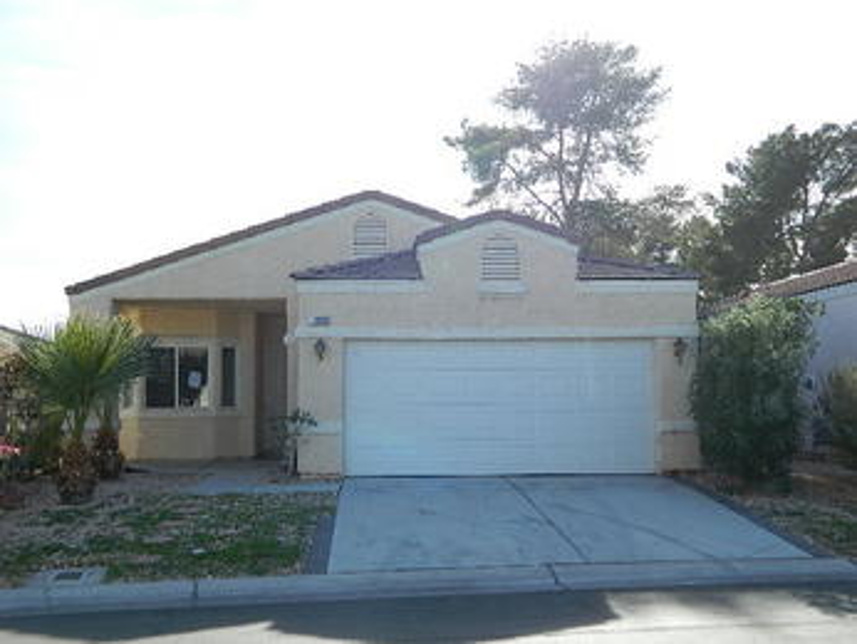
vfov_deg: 35.2
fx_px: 1016
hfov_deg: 45.7
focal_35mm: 41
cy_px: 322
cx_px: 428
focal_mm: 7.3
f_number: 3.5
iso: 80
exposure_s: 1/500
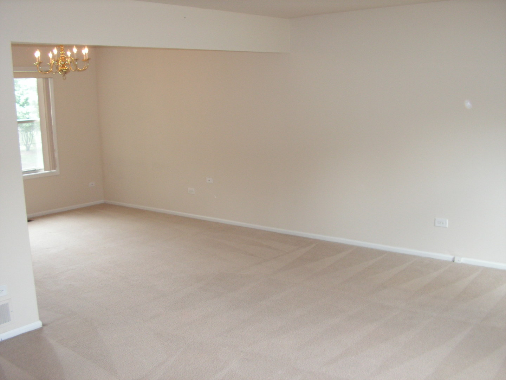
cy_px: 190
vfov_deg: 39.7
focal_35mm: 36
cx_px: 253
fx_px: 526
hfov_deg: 51.4
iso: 100
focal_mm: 6
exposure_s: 1/40
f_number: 3.2
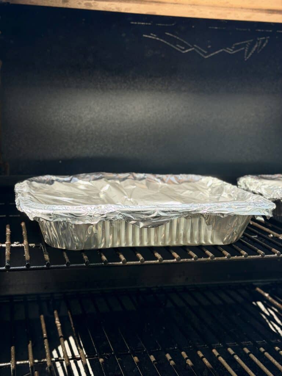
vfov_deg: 39.7
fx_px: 521
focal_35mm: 48
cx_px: 141
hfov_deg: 30.3
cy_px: 188
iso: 64
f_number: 1.78
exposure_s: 1/1085
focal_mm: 6.76
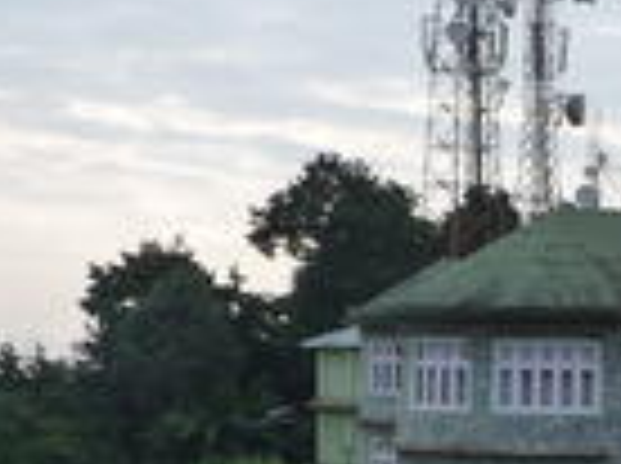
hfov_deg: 16.7
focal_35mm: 109
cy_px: 448
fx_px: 1952
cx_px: 882
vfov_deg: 13.4
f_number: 3.4
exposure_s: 1/640
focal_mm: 5
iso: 160
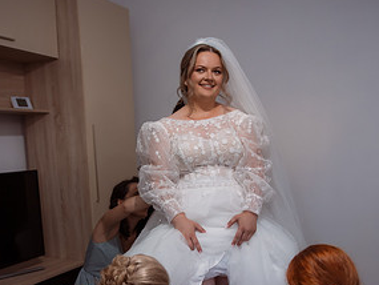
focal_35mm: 44
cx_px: 195
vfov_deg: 32.2
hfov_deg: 42.9
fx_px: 482
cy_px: 220
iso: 800
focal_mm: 29
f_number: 2.8
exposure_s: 1/200
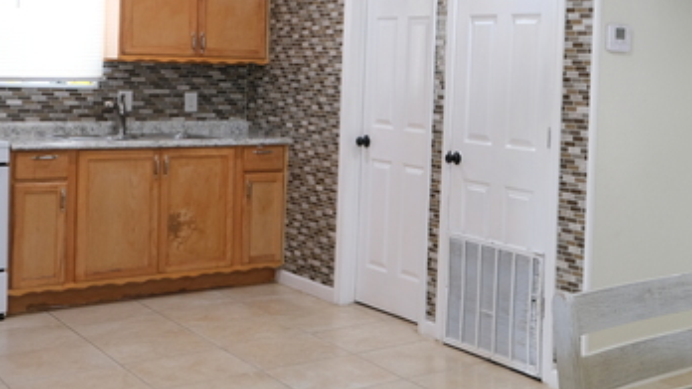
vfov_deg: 22.8
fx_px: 954
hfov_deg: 37.3
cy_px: 94
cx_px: 618
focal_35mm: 52
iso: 500
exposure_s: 1/60
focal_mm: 18
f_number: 2.8
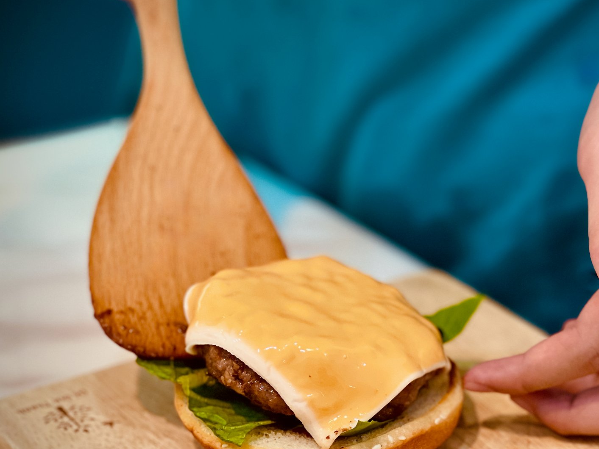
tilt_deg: -25.8
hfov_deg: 18.0
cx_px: 397
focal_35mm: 109
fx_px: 1886
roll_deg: -0.6
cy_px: 282
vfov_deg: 13.6
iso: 250
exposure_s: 1/33
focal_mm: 9
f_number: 2.8
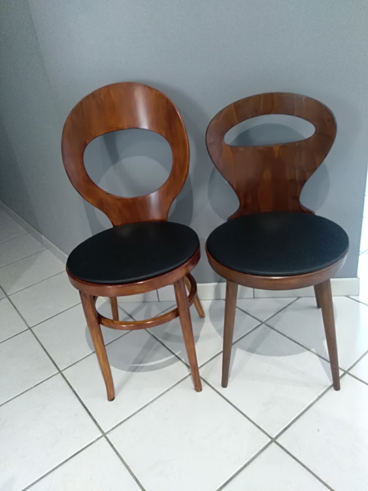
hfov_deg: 53.1
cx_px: 184
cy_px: 246
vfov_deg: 67.3
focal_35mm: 26
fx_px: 369
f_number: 2
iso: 772
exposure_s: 1/16.7
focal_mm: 3.54
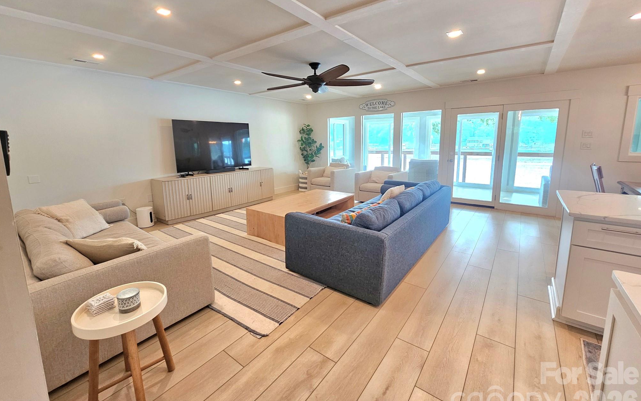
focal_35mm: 14
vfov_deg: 78.4
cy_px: 180
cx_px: 316
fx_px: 245
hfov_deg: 105.3
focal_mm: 2.2
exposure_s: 1/60.2
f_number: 2.2
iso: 125
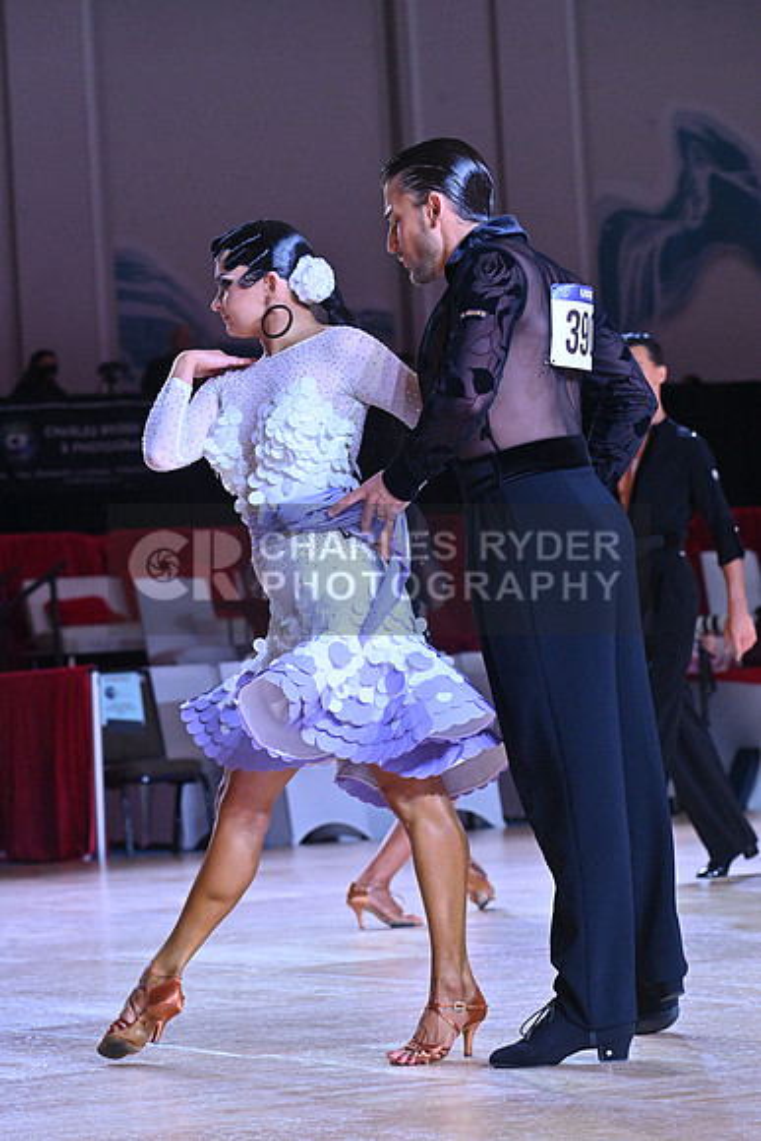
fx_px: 4119
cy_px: 570
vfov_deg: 15.8
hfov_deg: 10.6
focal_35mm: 130
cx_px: 380
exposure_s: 1/400
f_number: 7.1
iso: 4000
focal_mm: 130
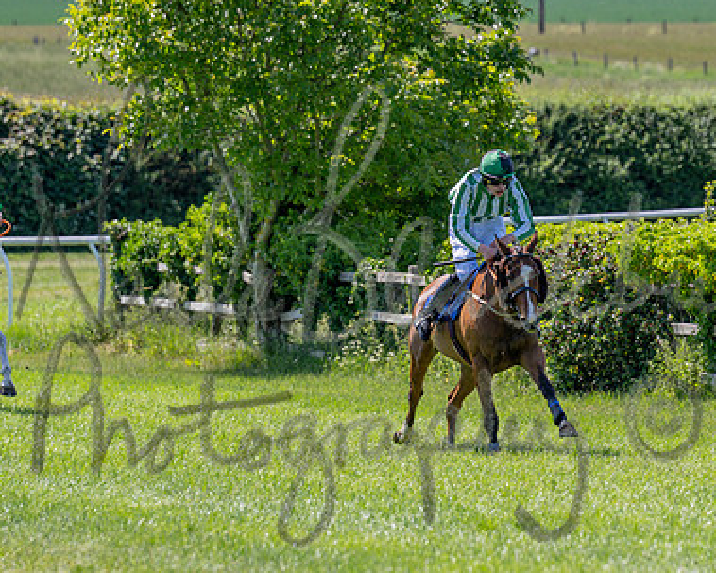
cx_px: 494
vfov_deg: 3.7
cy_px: 217
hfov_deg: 4.7
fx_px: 8750
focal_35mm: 413
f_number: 3.5
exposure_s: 1/1600
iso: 200
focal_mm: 165
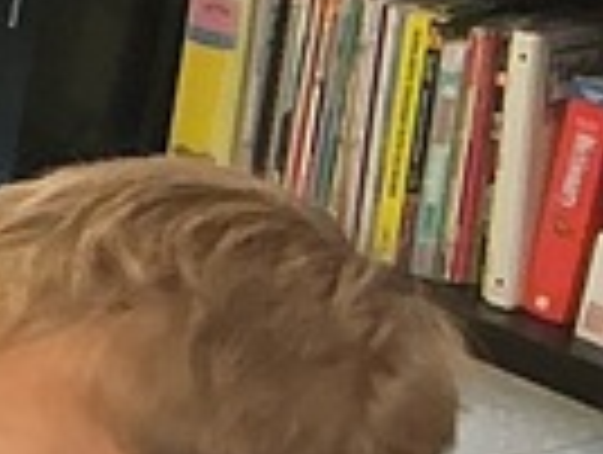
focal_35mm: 221
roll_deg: -1.7
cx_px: -1696
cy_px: 324
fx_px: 3857
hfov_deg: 7.1
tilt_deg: -22.8
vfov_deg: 6.7
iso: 64
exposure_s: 1/60
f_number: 1.8
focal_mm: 3
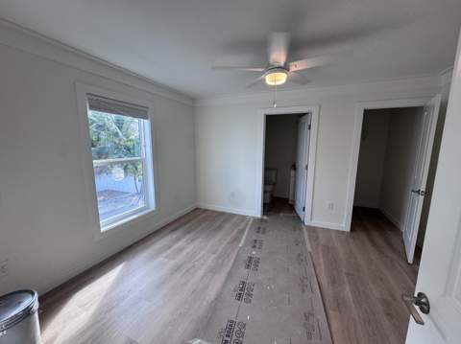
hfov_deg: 102.1
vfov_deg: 85.6
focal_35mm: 14
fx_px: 186
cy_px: 172
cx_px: 230
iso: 64
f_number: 2.2
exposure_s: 1/120
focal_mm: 2.22
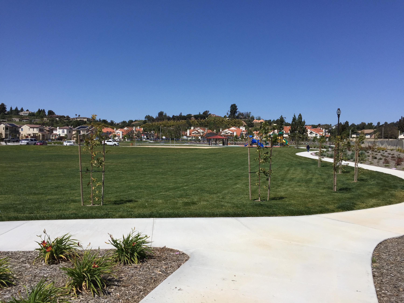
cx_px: 202
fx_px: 338
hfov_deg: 61.7
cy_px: 152
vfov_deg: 48.2
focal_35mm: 29
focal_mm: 4.15
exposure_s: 1/3968
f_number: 2.2
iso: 32
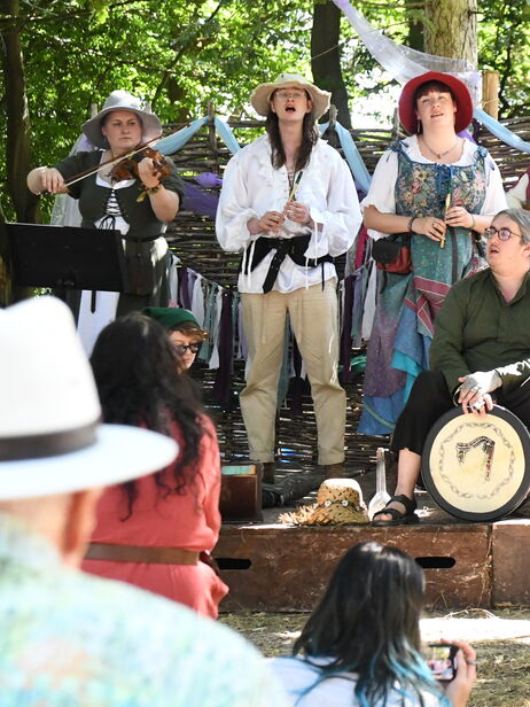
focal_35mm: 139
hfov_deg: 10.6
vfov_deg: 14.2
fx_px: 2838
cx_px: 459
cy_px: 324
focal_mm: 58
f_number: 4.8
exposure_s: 1/1000
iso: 5000
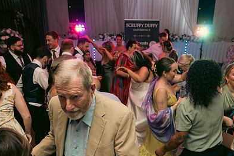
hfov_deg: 54.2
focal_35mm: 35
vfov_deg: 37.1
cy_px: 112
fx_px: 227
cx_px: 135
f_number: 3.5
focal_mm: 24
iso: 2500
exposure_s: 1/160
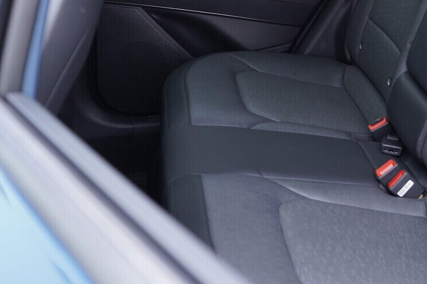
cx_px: 331
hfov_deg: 28.3
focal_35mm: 70
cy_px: 18
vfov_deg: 19.1
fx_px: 830
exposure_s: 1/40
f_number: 2.8
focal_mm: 24
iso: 320
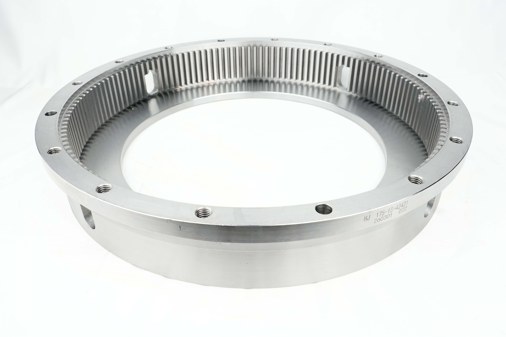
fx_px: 408
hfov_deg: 63.7
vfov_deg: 45.0
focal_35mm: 29
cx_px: 253
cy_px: 168
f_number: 9
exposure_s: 1/640
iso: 2000
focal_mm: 29
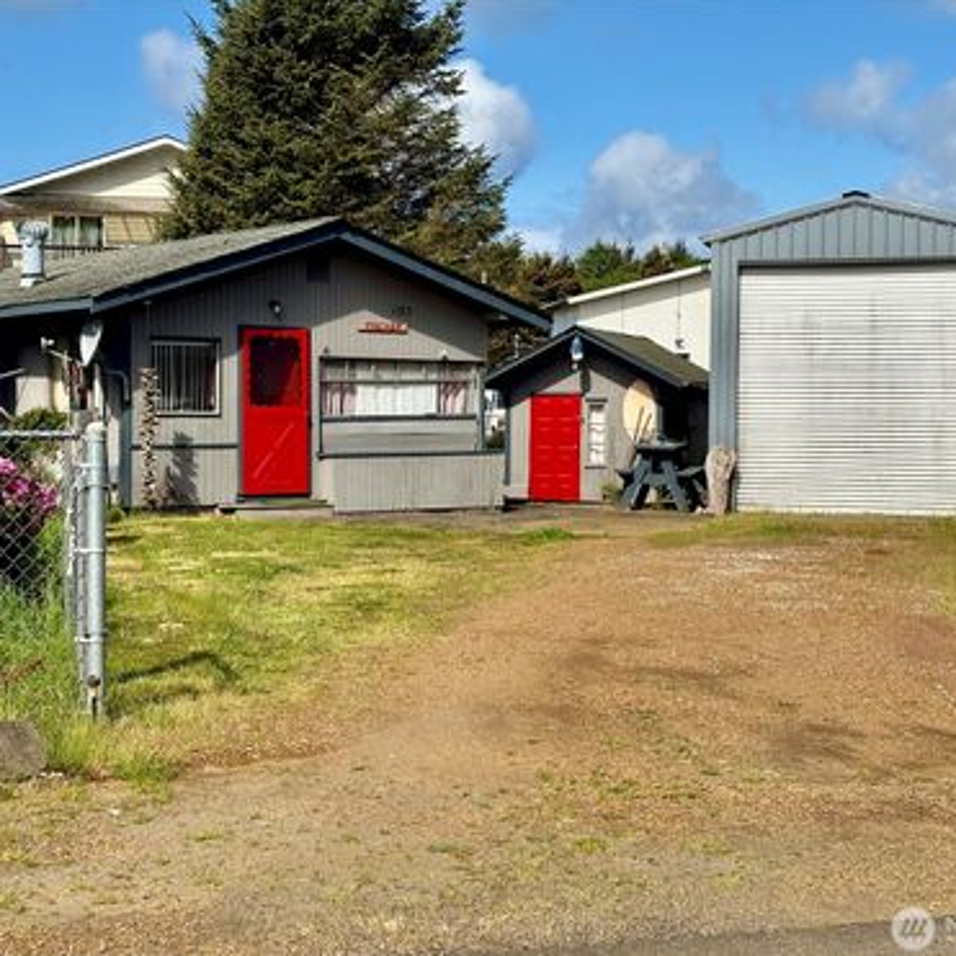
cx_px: 456
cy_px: 478
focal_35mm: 62
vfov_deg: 27.7
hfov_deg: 27.7
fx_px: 1937
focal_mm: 5.96
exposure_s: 1/3636
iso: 32
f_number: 1.6
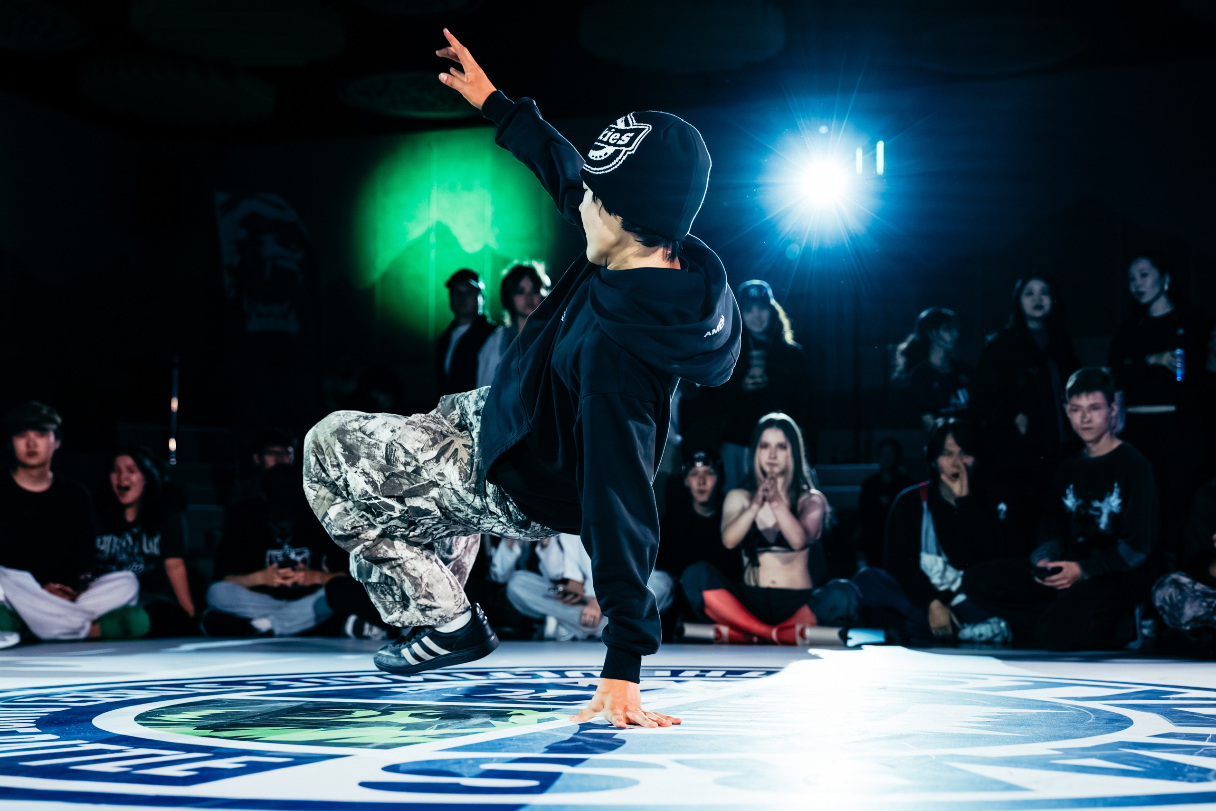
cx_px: 684
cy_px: 456
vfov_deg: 26.1
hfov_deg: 38.3
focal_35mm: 52
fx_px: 1747
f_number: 2.8
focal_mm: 44
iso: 3200
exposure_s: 1/800
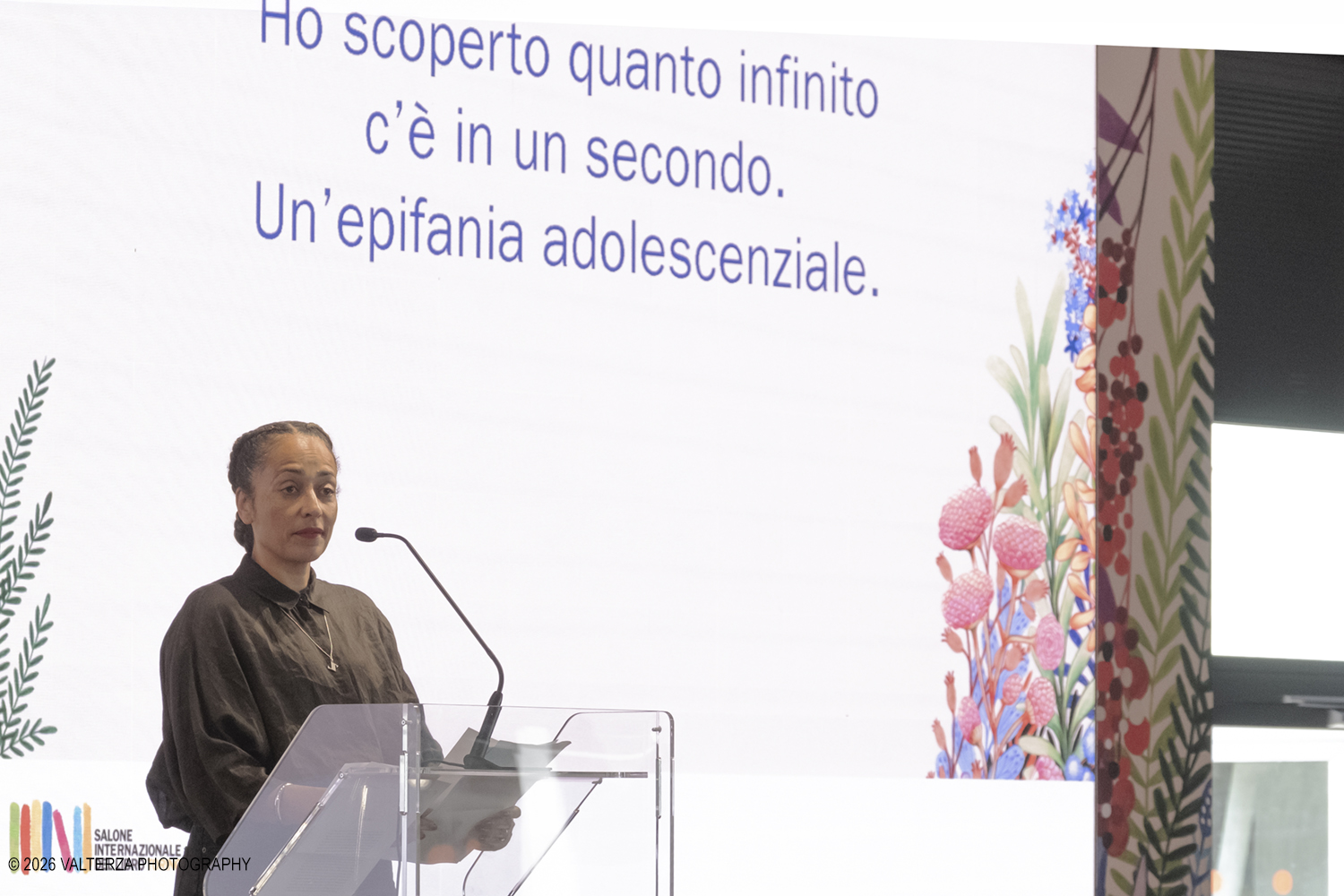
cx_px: 672
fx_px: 5189
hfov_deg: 14.8
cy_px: 448
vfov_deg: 9.9
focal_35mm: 139
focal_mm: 92.4
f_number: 7.1
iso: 2500
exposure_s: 1/160
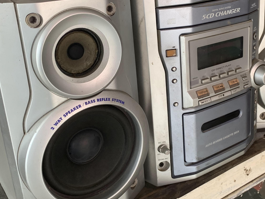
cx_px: 173
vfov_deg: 30.7
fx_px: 360
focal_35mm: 47
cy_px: 73
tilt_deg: -16.9
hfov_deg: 40.0
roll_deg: +3.2
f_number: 1.8
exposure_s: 1/121
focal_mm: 4.25
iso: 40
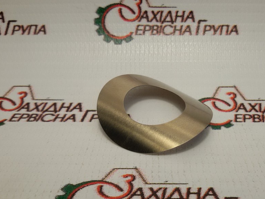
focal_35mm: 40
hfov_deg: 46.5
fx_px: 306
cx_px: 162
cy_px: 115
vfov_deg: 35.9
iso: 40
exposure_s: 1/100
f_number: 2.4
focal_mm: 2.93
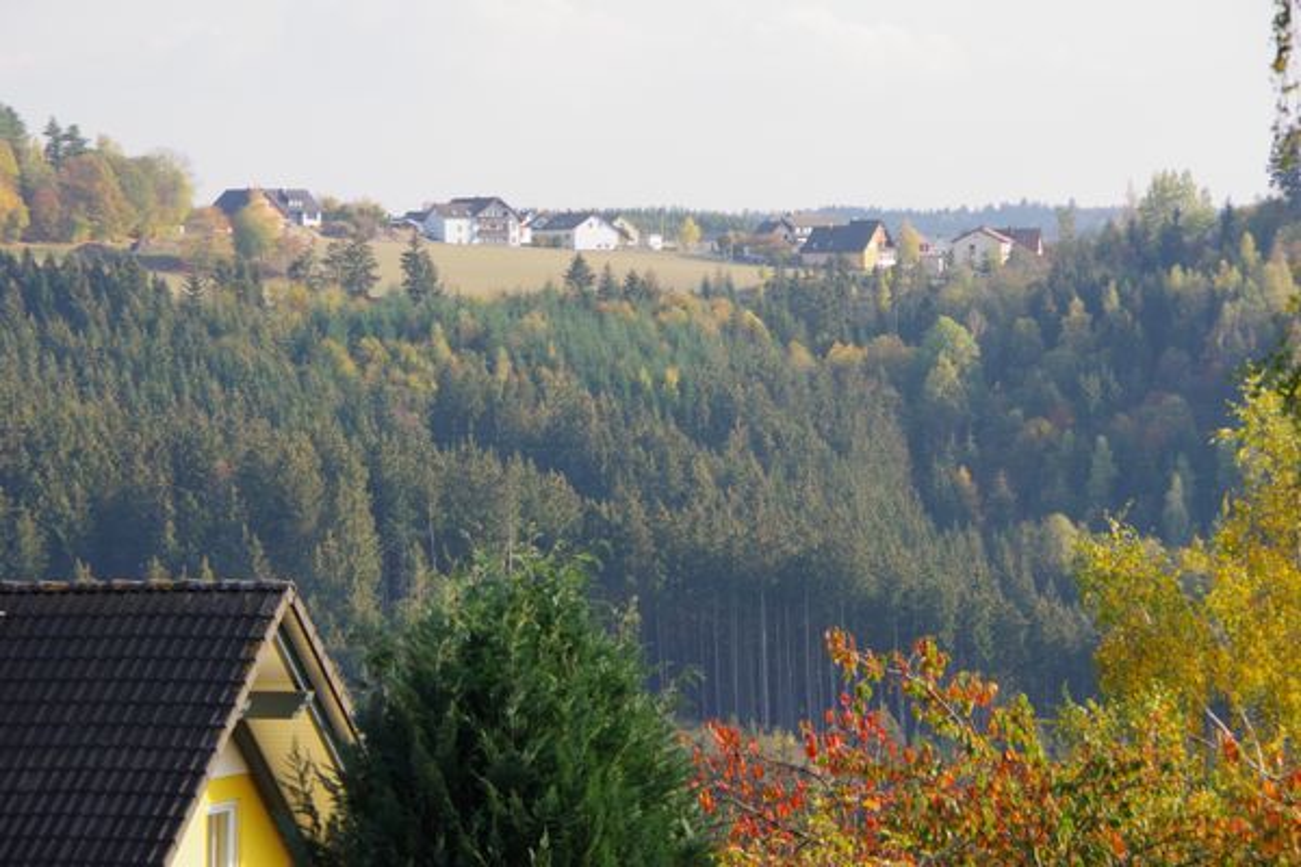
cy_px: 434
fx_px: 7299
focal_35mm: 202
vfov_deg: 6.8
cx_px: 650
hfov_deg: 10.2
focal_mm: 135
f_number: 11
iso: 800
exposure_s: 1/320
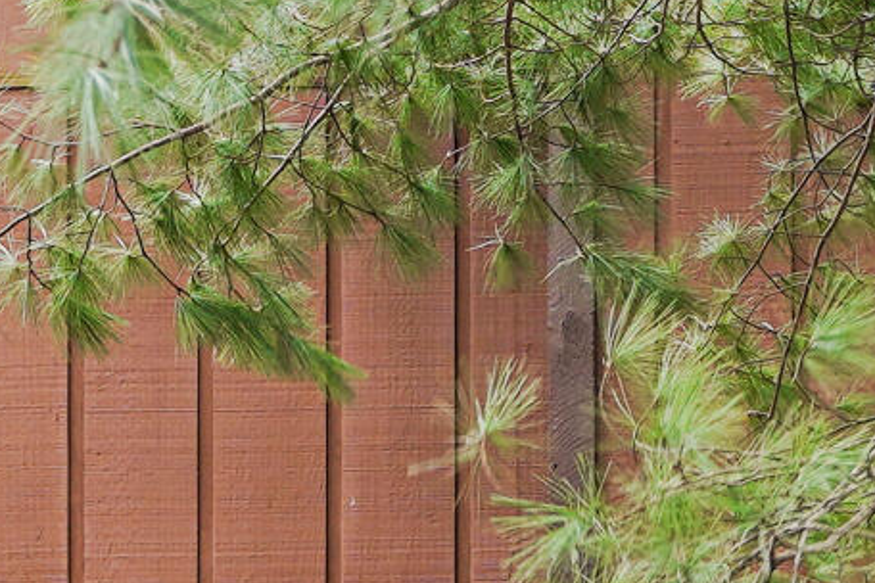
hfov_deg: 12.4
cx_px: 1103
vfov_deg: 8.4
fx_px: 3920
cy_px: 819
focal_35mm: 161
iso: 160
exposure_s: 1/60
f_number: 4
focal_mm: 24.5
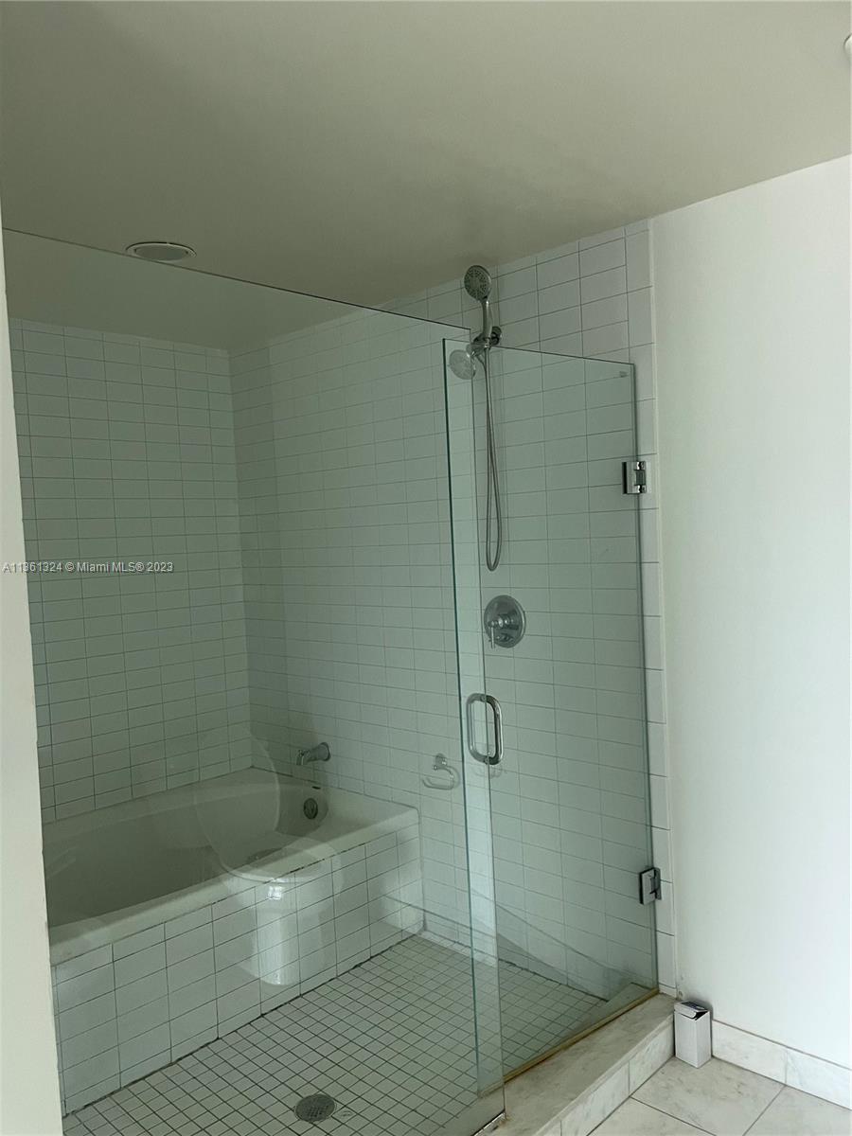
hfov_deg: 53.1
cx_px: 426
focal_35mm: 26
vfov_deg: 67.3
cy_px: 568
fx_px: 853
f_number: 1.6
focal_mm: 4.2
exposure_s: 1/60
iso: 160
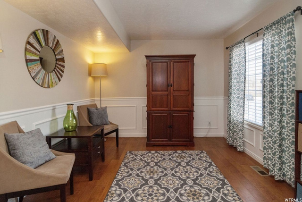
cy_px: 101
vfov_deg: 67.5
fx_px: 151
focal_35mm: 18
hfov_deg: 89.9
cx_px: 151
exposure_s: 1/100
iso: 200
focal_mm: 12
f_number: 5
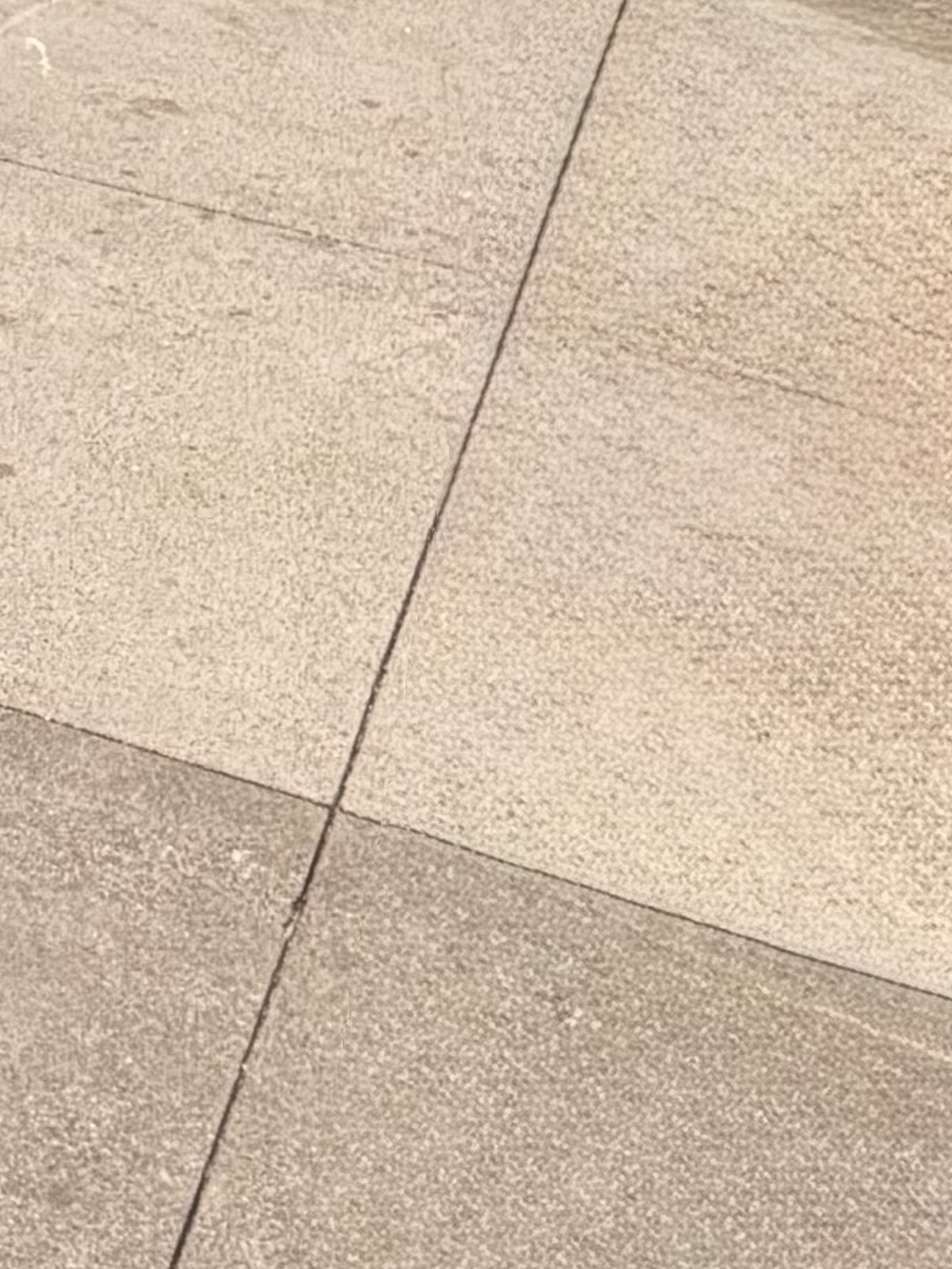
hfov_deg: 10.4
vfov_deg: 14.0
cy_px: -1194
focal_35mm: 121
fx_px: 4436
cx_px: -1404
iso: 640
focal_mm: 6.76
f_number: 1.78
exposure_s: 1/60
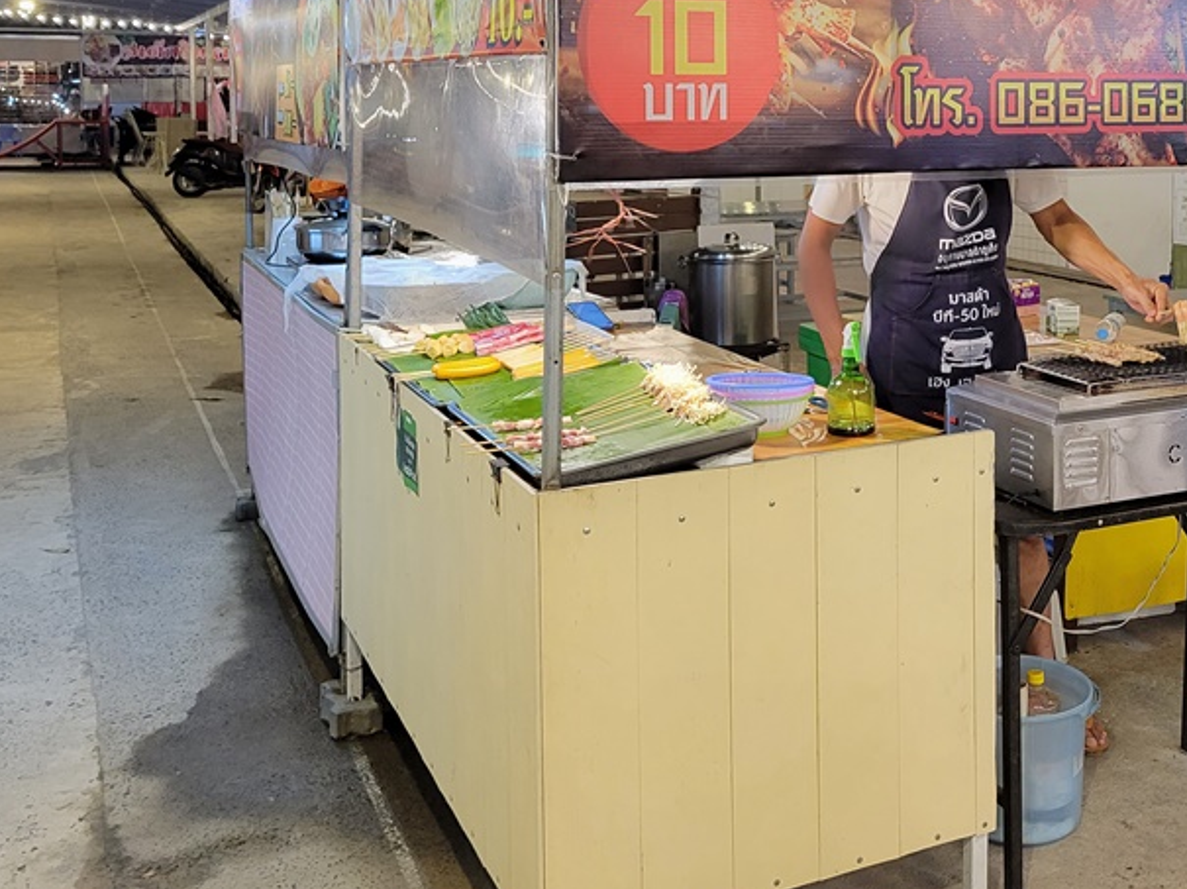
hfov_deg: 42.9
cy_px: 179
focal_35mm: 43
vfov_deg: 32.6
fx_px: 1474
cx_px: 840
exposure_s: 1/100
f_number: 1.8
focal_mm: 5.4
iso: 320
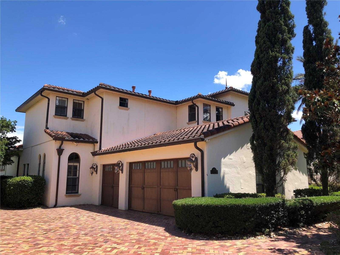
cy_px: 128
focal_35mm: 28
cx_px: 170
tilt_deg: +8.3
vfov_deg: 49.7
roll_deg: +0.1
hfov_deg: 63.4
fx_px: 275
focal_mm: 3.99
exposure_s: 1/1215
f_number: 1.8
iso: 20
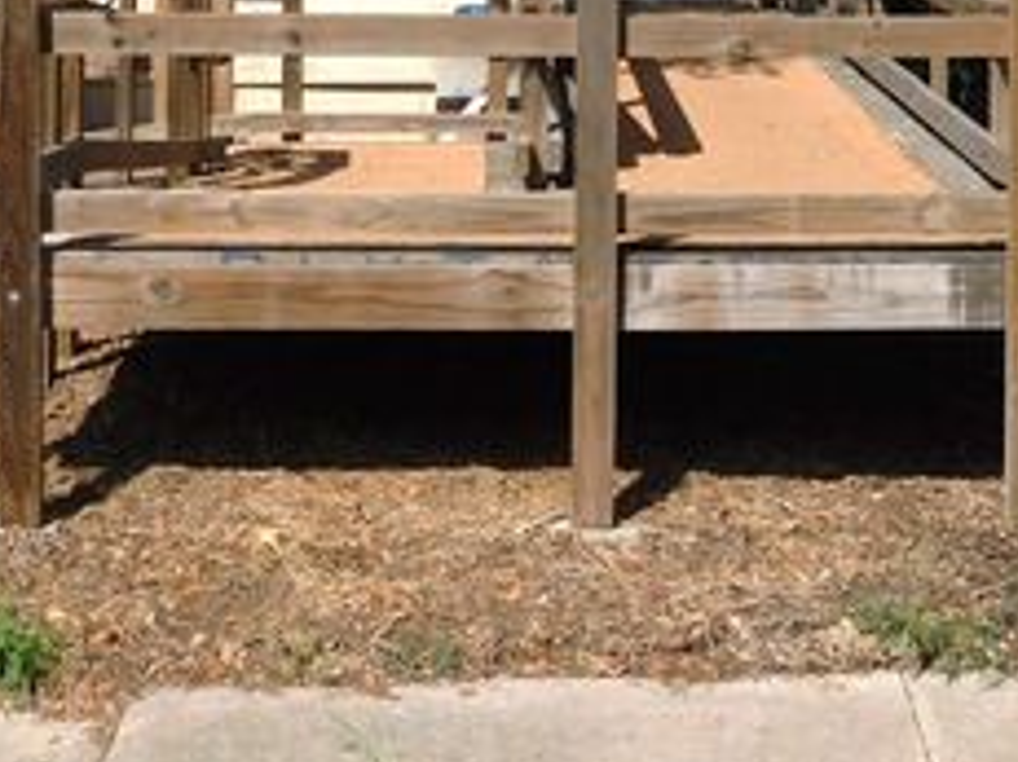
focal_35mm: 78
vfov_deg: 18.4
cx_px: 621
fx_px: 2293
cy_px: -2
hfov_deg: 25.0
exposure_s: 1/640
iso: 125
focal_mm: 6.3
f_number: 7
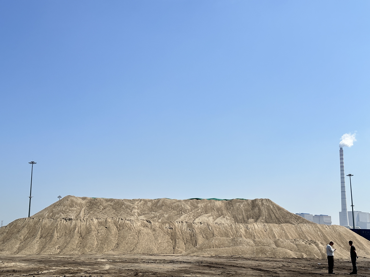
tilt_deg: +11.3
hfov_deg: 39.7
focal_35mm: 48
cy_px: 138
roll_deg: -0.5
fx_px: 513
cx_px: 185
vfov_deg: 30.3
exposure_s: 1/6211
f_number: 1.78
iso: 64
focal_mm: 6.86
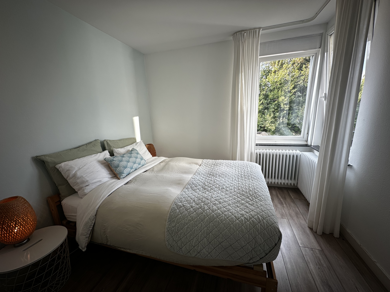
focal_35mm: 14
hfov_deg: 102.1
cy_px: 146
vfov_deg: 85.7
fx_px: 158
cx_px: 195
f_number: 2.2
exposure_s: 1/116
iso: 40
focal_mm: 2.22
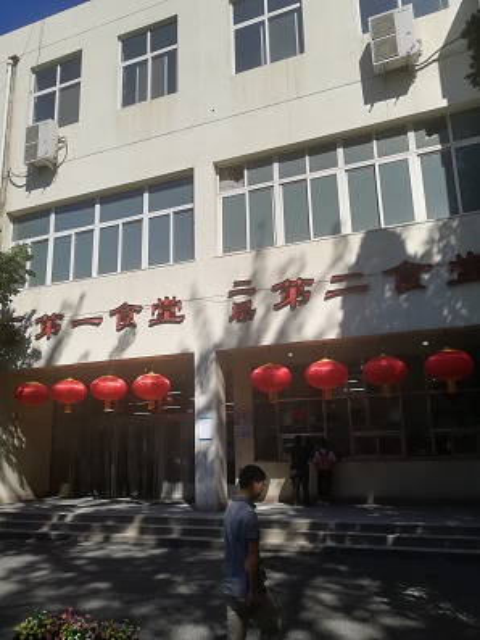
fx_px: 499
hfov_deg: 51.4
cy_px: 320
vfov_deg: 65.3
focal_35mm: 27
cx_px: 240
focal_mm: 3.83
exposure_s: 1/1592
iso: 50
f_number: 1.8
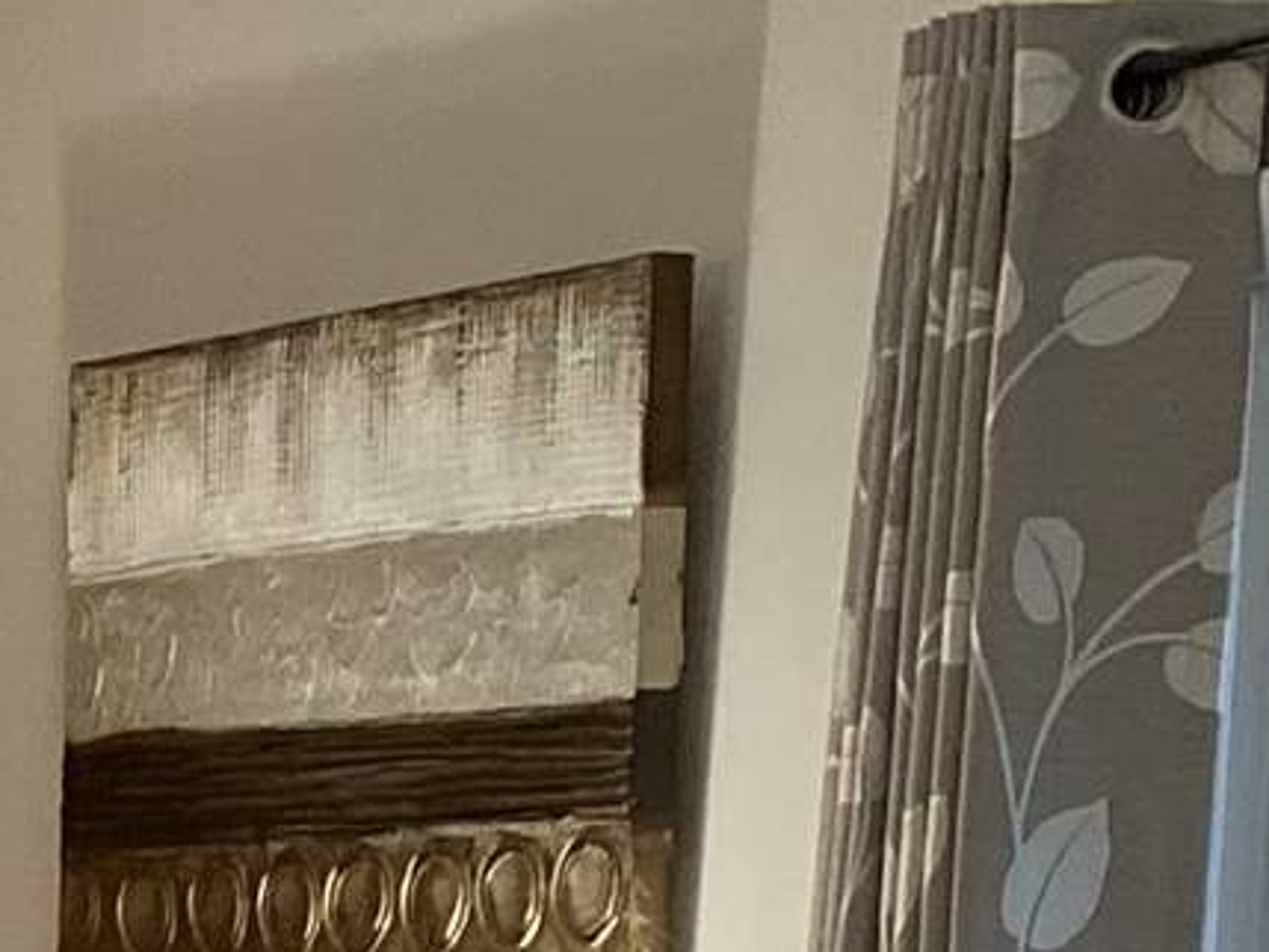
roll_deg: -2.7
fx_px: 6821
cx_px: -1183
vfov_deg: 7.7
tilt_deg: -5.1
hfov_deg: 9.9
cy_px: 1866
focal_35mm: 186
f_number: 1.8
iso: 400
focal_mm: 4.25
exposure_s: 1/60
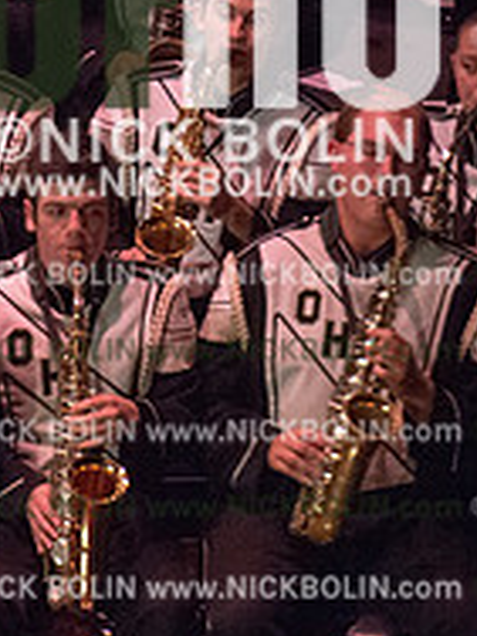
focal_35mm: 1188
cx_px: 200
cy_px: 37
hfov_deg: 1.3
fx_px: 21827
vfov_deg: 1.7
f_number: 5.6
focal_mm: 400
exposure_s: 1/200
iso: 8000
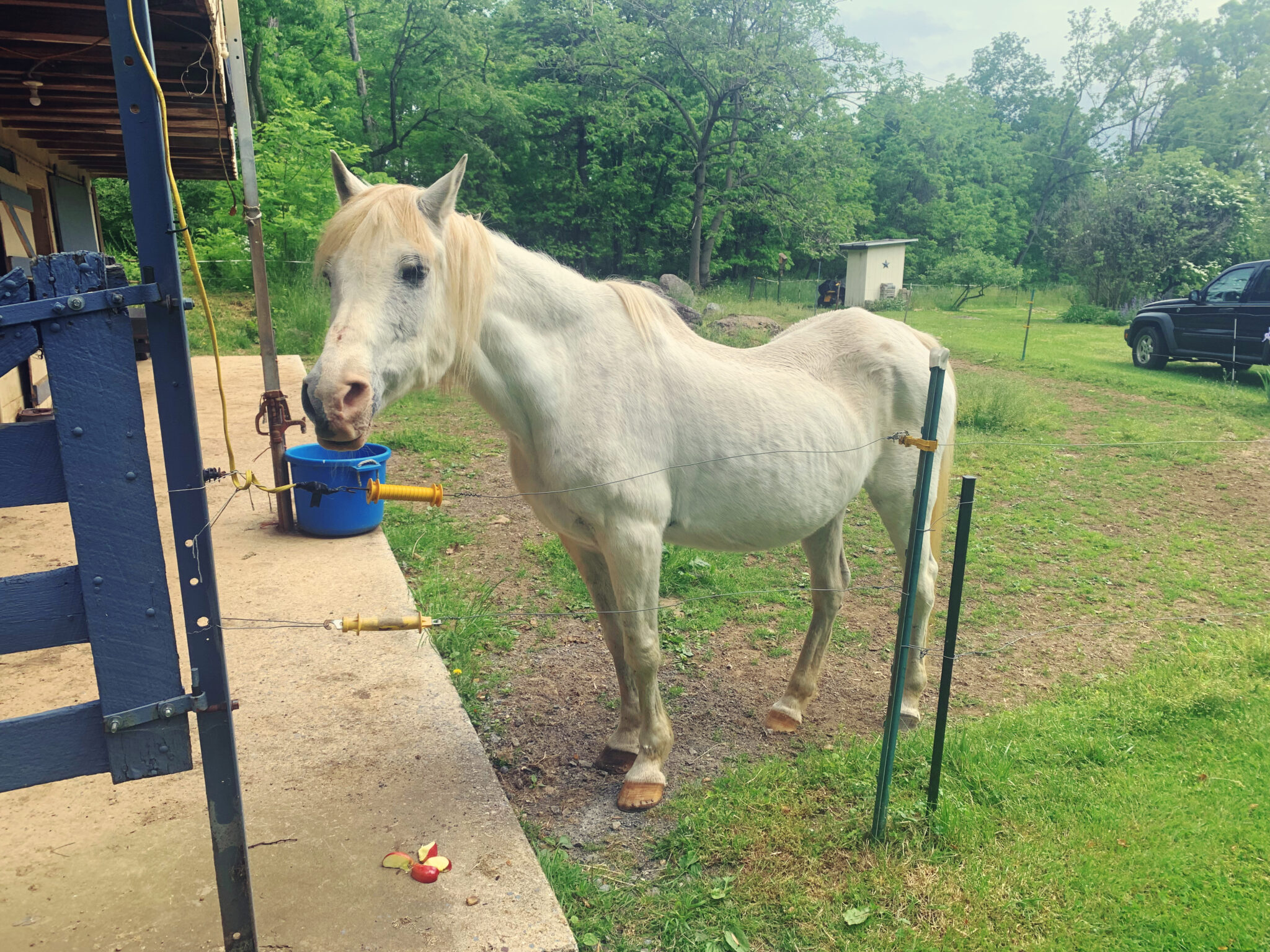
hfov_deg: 67.3
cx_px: 635
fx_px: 954
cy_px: 476
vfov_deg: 53.1
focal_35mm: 26
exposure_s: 1/765
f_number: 1.8
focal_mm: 4.2
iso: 25
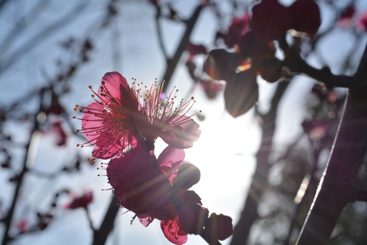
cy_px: 122
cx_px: 184
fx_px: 612
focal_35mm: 60
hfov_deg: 33.4
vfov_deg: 22.6
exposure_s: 1/500
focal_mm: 40
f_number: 11
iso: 100
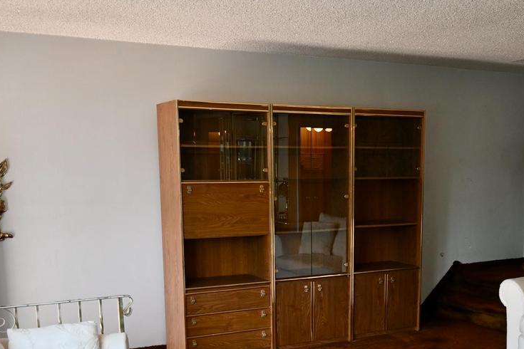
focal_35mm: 47
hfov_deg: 41.7
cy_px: 293
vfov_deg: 27.9
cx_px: 311
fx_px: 684
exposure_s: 1/125
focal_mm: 16
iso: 450
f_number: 3.5
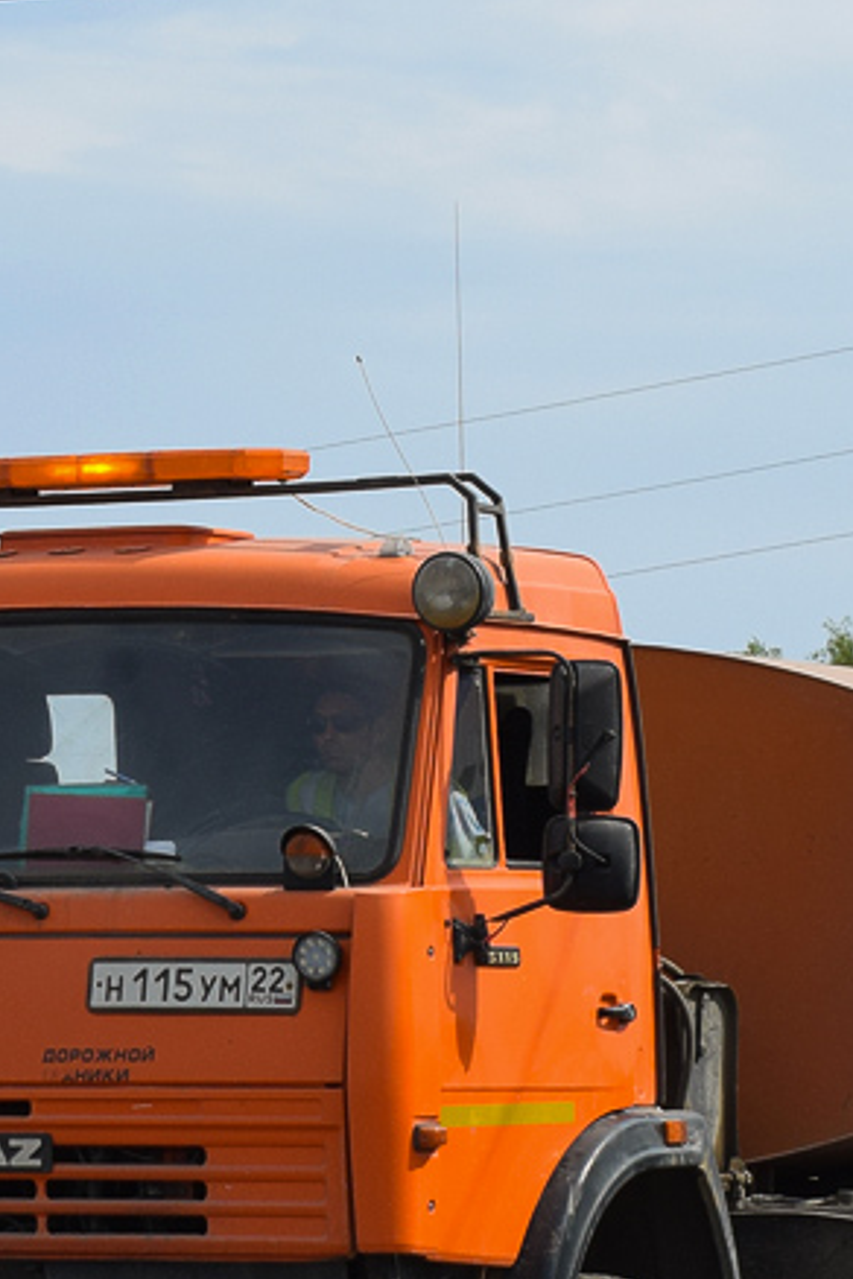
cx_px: 391
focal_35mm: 156
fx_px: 5544
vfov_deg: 13.2
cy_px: 826
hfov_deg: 8.8
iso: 200
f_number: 10
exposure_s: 1/400
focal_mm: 38
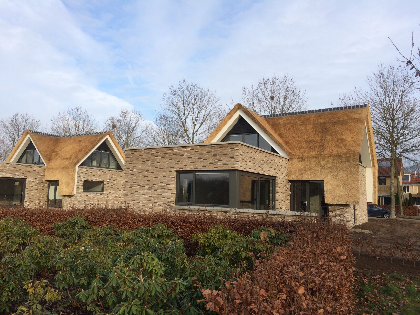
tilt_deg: +5.6
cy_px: 158
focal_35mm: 29
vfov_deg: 48.2
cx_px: 210
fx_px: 352
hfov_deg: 61.7
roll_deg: -1.9
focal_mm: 4.15
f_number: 2.2
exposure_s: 1/933
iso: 32
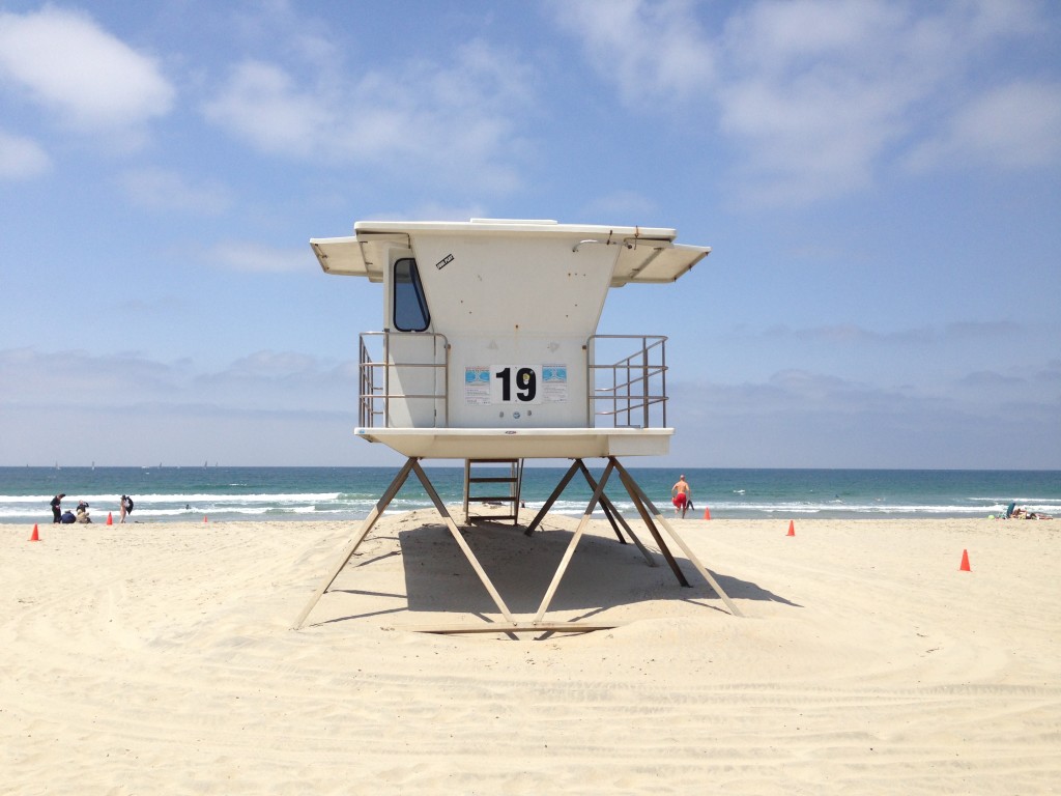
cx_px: 530
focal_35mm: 33
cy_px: 398
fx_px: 1011
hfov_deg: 55.4
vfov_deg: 42.9
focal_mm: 4.13
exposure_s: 1/2463
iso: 50
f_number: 2.4
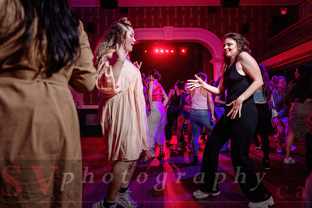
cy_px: 104
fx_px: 208
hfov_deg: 73.7
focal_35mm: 24
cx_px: 156
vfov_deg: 53.2
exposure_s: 1/80
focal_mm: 24
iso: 1000
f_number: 3.2
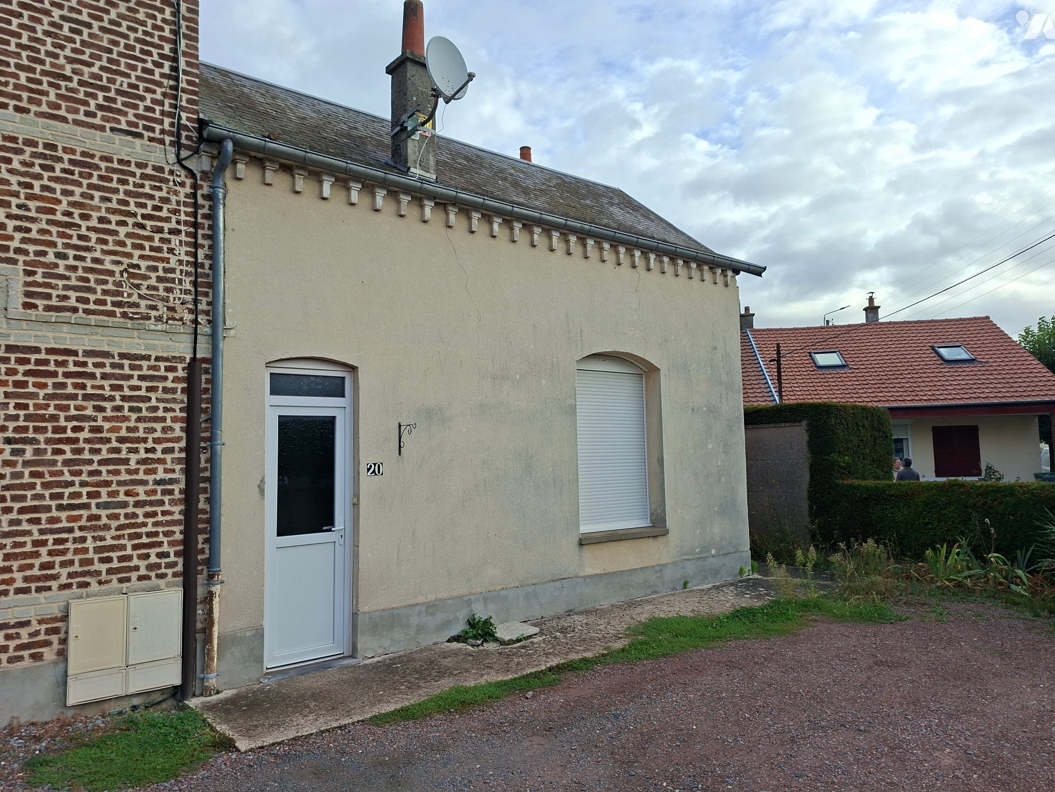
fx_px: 701
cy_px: 396
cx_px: 528
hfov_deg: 73.9
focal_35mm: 23
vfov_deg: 58.9
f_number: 1.8
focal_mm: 5.54
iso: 40
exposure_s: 1/1965
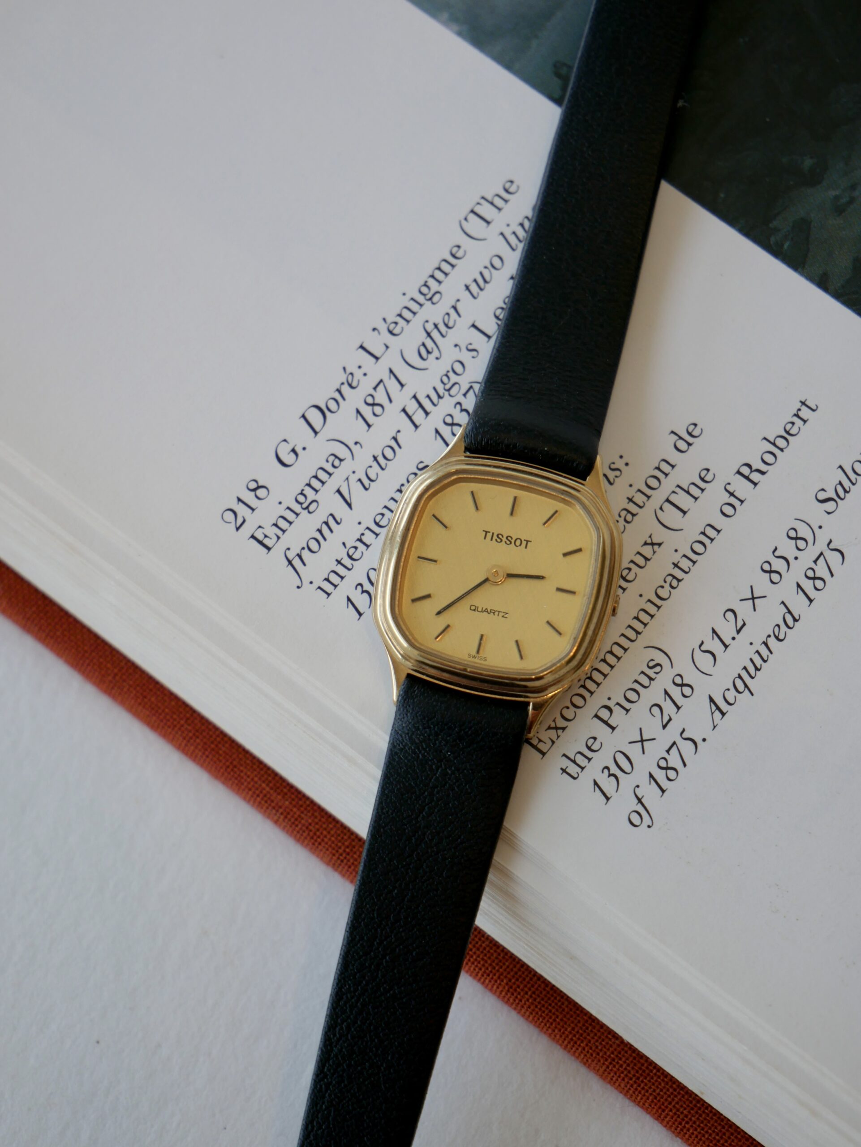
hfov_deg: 14.8
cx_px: 430
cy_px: 574
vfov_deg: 19.6
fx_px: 3314
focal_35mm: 100
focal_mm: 50
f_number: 5.6
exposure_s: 1/125
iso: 200
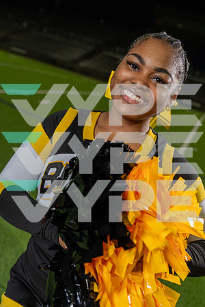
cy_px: 154
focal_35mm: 44
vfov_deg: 44.5
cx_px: 102
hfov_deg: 30.5
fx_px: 376
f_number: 4.5
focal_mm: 44
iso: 640
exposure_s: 1/250
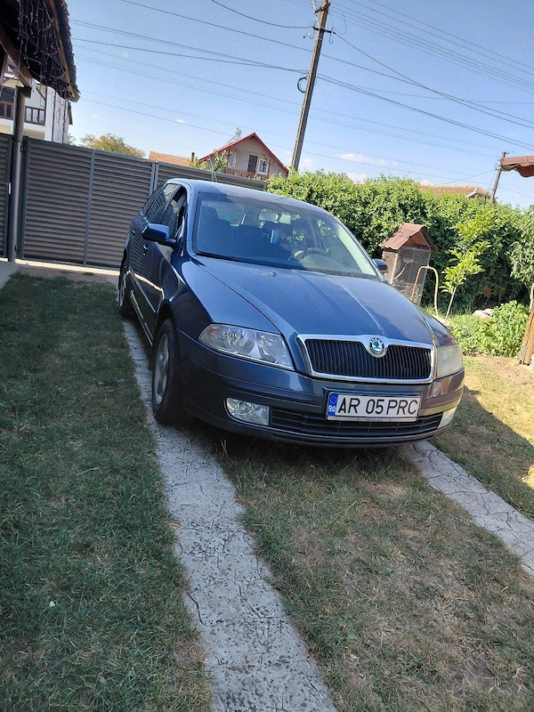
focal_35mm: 25
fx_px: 514
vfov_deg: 69.4
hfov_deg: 54.9
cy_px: 356
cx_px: 267
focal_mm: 4.69
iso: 50
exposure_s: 1/714
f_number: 1.8
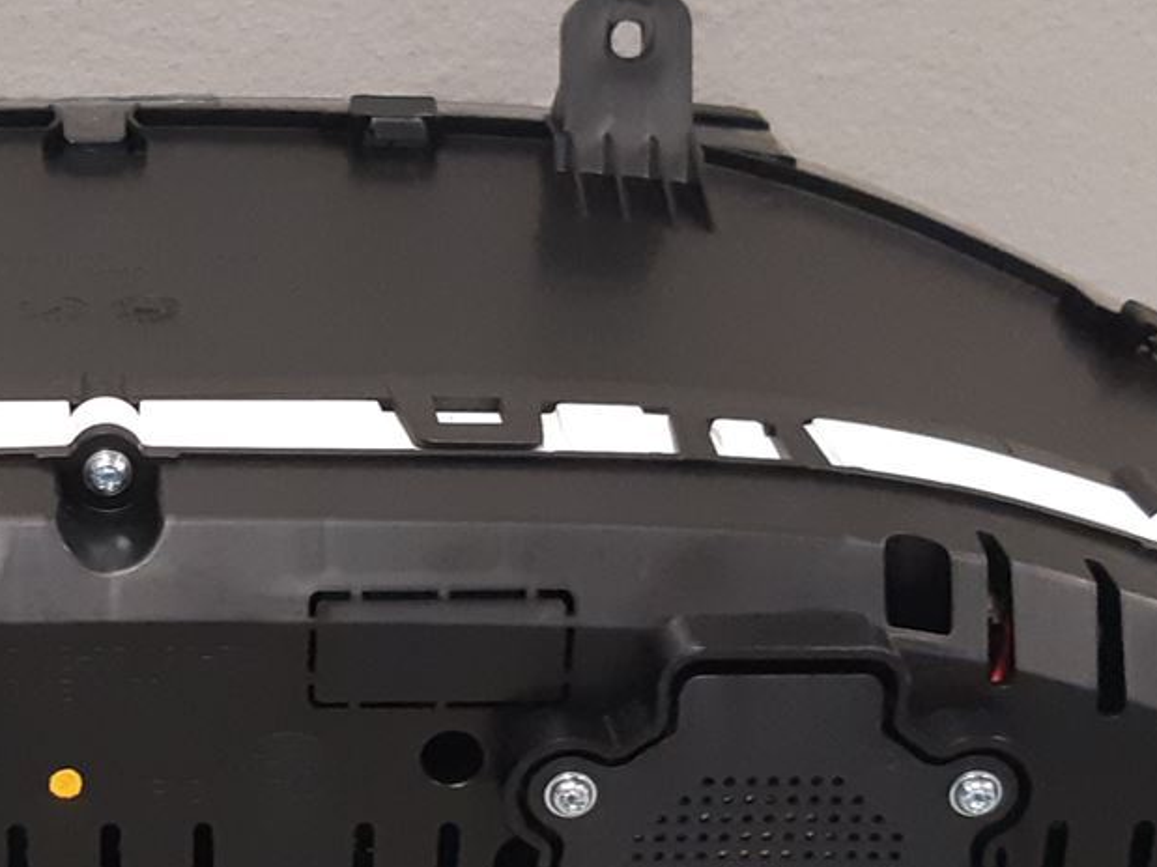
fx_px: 2874
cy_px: 581
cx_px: 79
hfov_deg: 22.1
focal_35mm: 86
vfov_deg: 17.1
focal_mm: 3.93
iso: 250
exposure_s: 1/50
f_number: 1.7
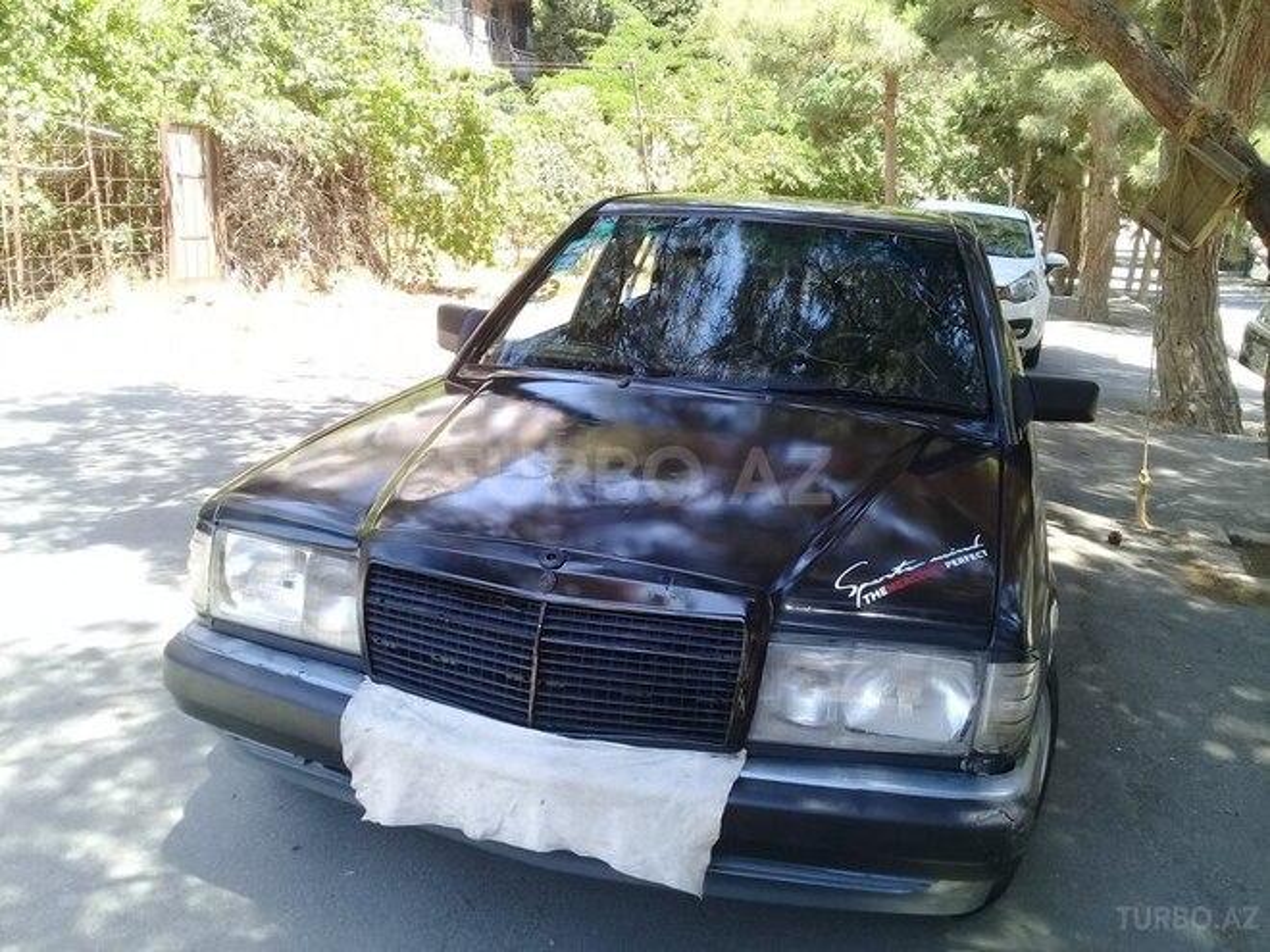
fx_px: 1137
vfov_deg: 45.4
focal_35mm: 31
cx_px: 635
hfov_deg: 58.4
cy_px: 476
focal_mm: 3.3
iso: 50
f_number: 2.2
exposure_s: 1/123
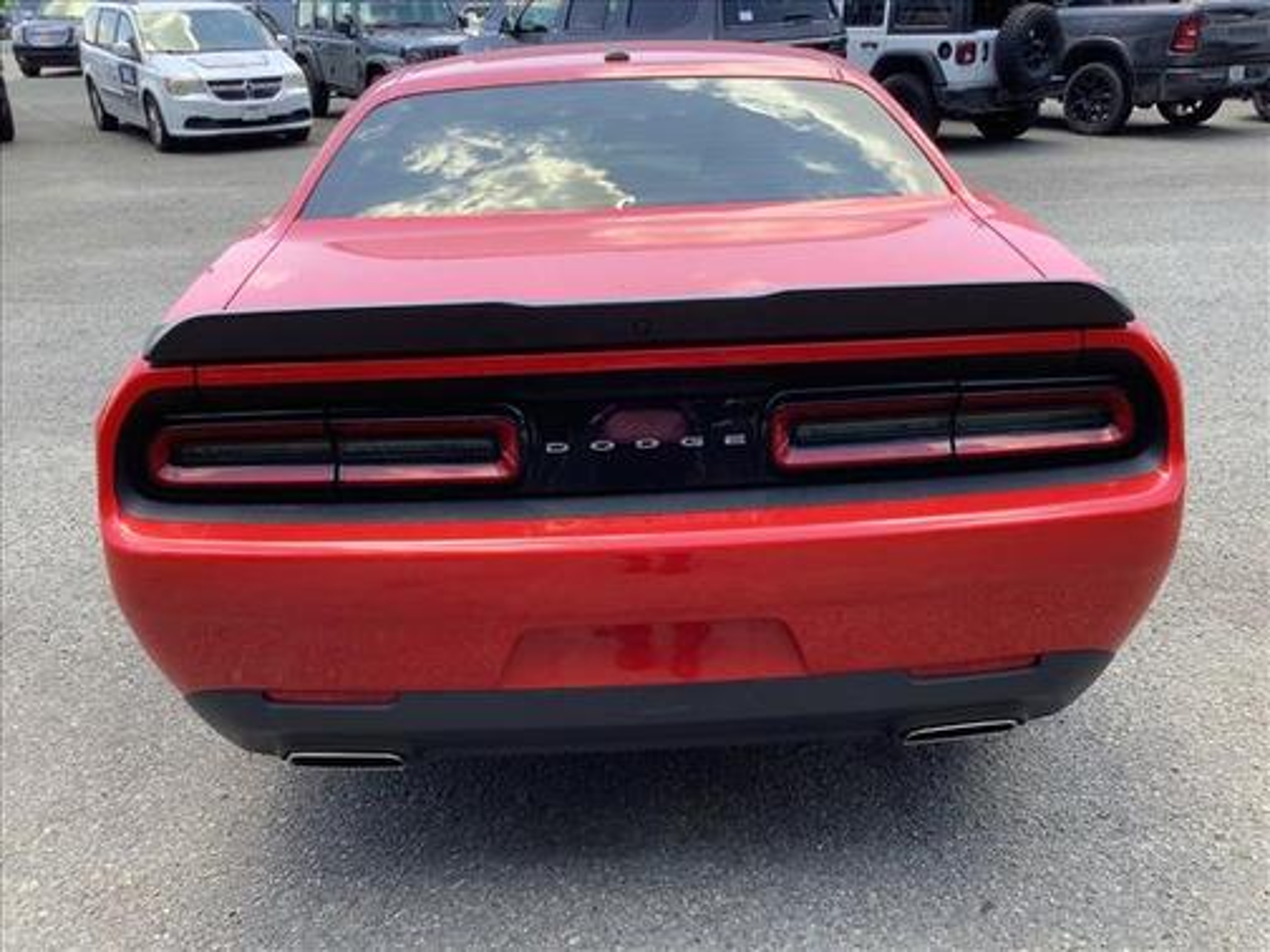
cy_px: 476
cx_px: 635
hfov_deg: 58.4
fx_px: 1137
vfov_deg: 45.4
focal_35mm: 31
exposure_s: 1/142
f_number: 2.4
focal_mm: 3.3
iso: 25
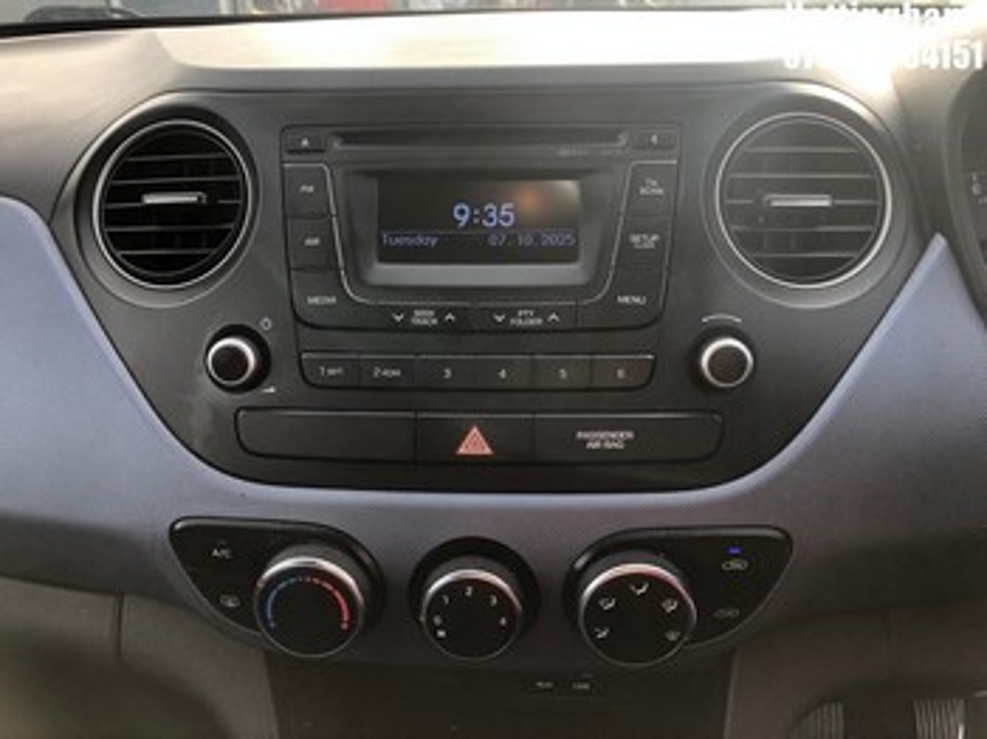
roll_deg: +1.0
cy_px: 370
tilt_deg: -22.8
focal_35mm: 28
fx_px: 798
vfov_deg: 49.7
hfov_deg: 63.5
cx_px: 494
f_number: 1.8
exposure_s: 1/120
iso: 32
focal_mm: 3.99
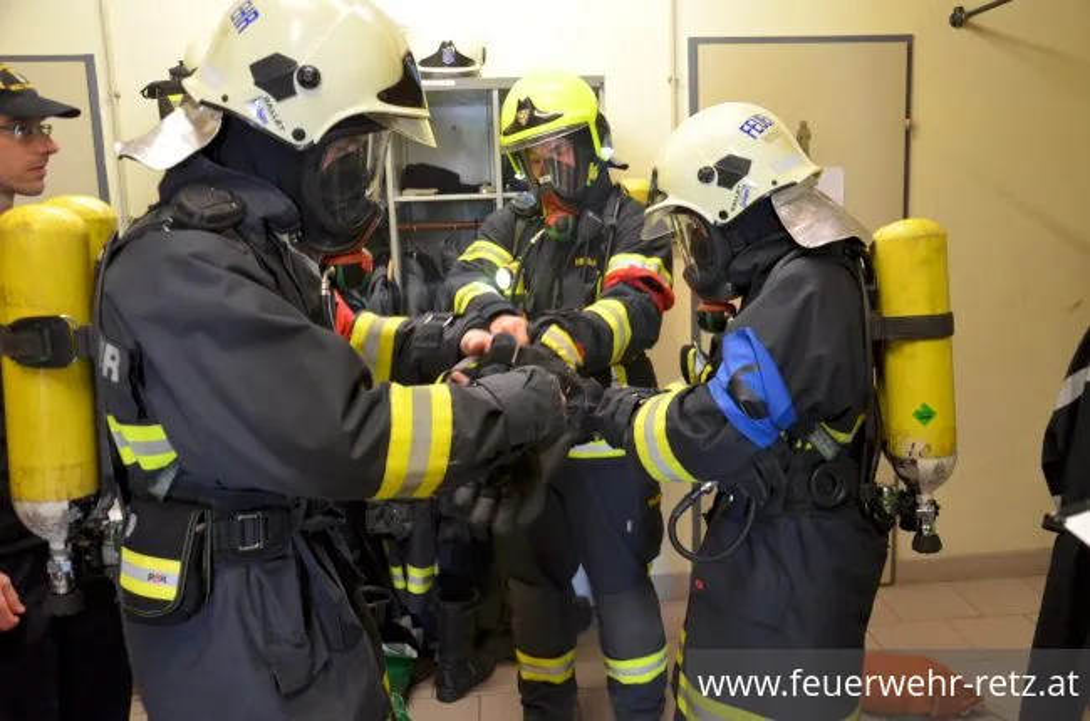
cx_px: 545
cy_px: 360
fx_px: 951
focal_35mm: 32
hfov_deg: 59.6
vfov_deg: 41.5
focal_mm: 21
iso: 1600
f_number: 3.8
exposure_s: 1/50
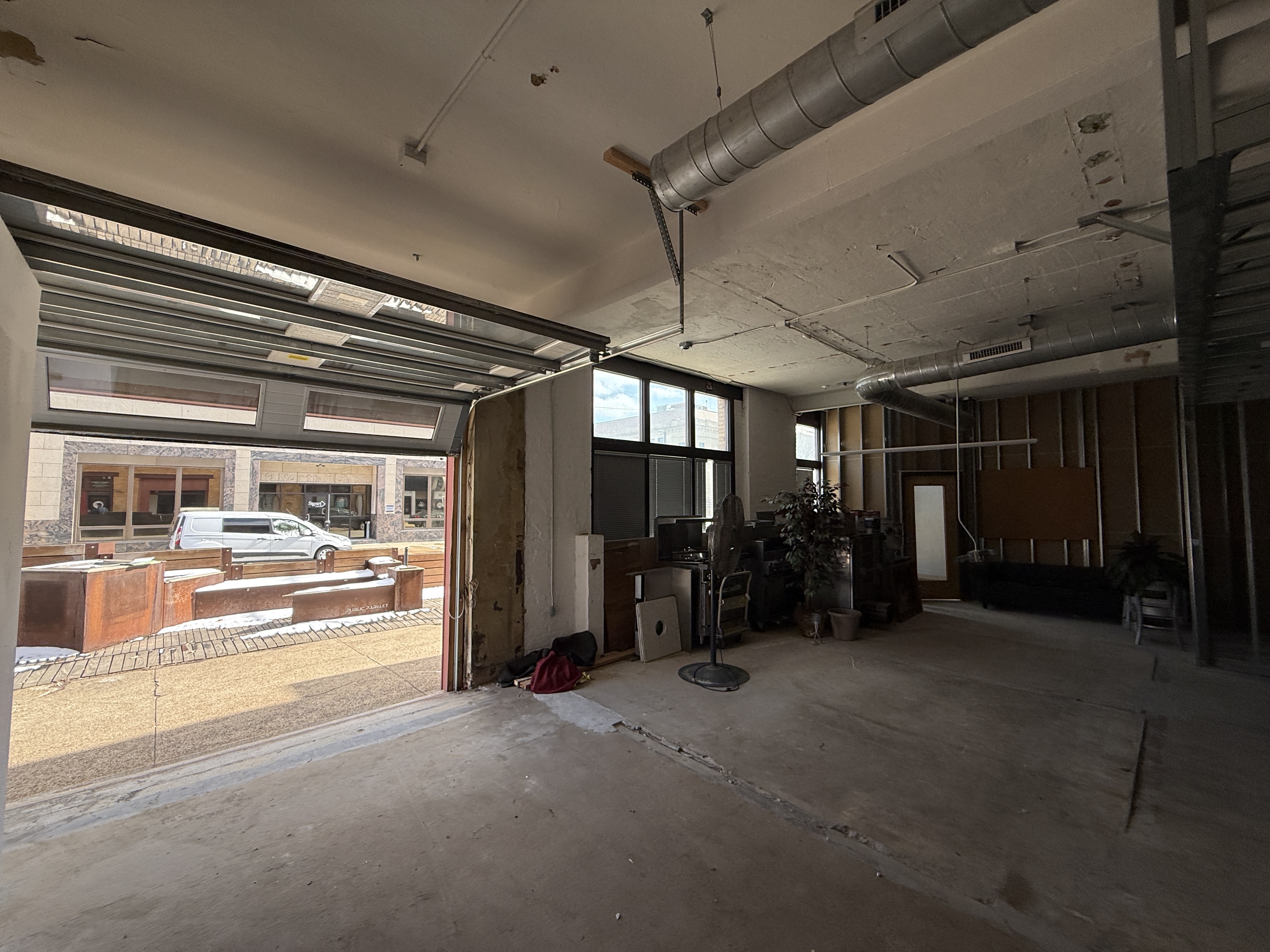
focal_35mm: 14
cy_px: 476
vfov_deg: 85.7
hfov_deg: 102.1
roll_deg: +0.6
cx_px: 635
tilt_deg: +2.1
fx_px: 514
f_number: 2.2
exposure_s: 1/458
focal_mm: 2.22
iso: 50
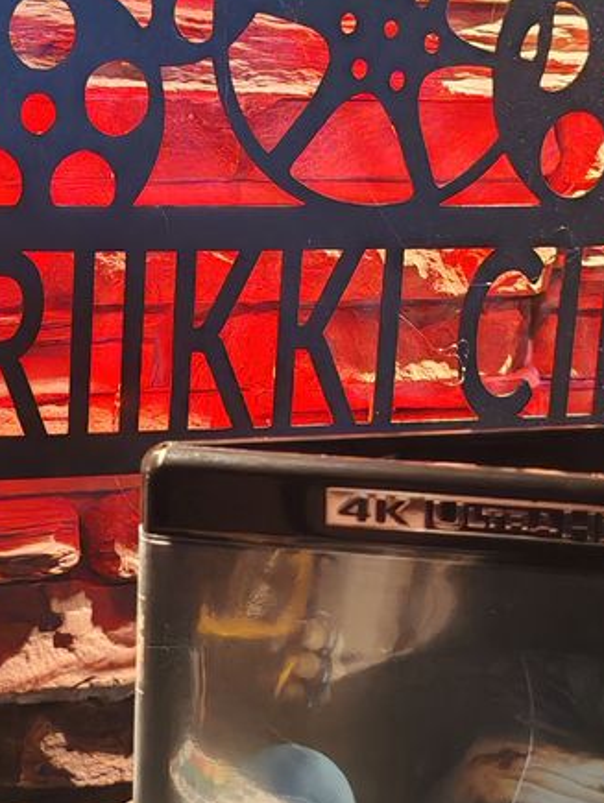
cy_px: 397
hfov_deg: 17.1
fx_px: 1998
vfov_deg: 22.7
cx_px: 181
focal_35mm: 86
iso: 640
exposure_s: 1/50
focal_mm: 5.4
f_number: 1.6
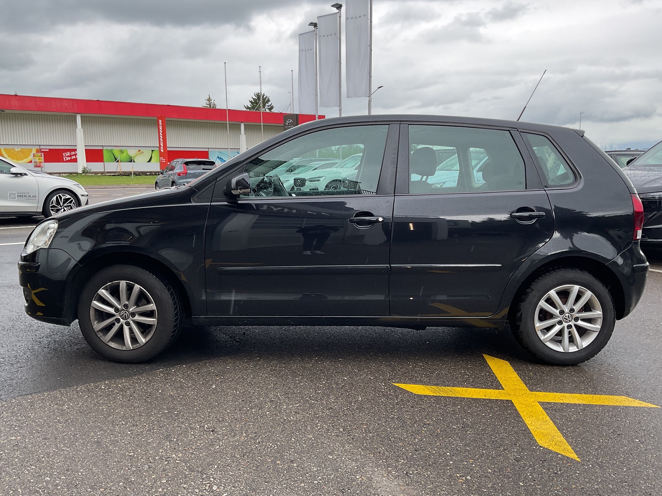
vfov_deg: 48.2
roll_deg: +0.2
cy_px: 248
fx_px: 555
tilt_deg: -8.9
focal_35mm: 29
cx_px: 331
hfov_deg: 61.7
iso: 16
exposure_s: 1/260
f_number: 1.8
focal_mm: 3
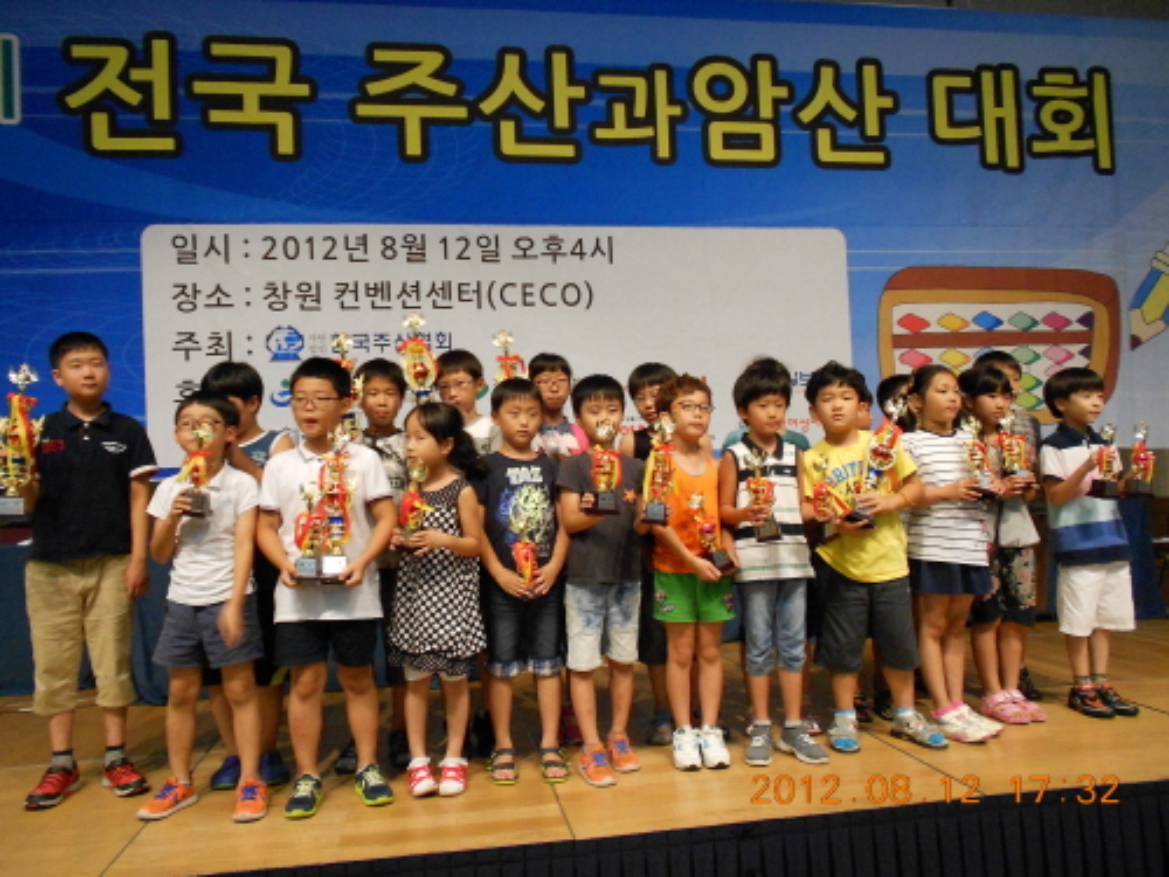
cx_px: 584
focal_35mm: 26
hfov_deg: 67.3
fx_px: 878
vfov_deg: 53.1
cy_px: 438
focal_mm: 4.6
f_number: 3.2
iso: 400
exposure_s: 1/30
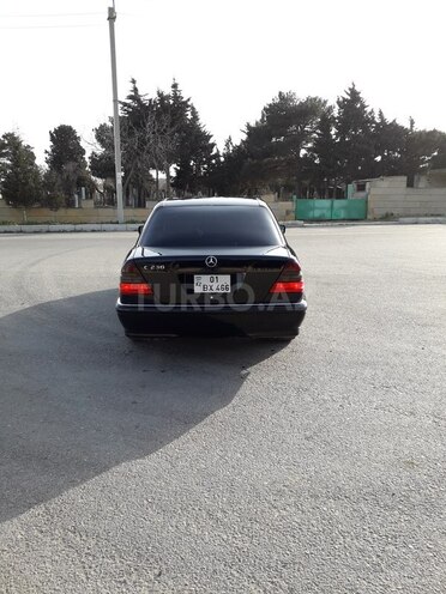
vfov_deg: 65.3
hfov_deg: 51.4
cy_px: 297
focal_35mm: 27
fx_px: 464
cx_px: 223
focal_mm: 3.6
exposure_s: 1/576
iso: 40
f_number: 1.9
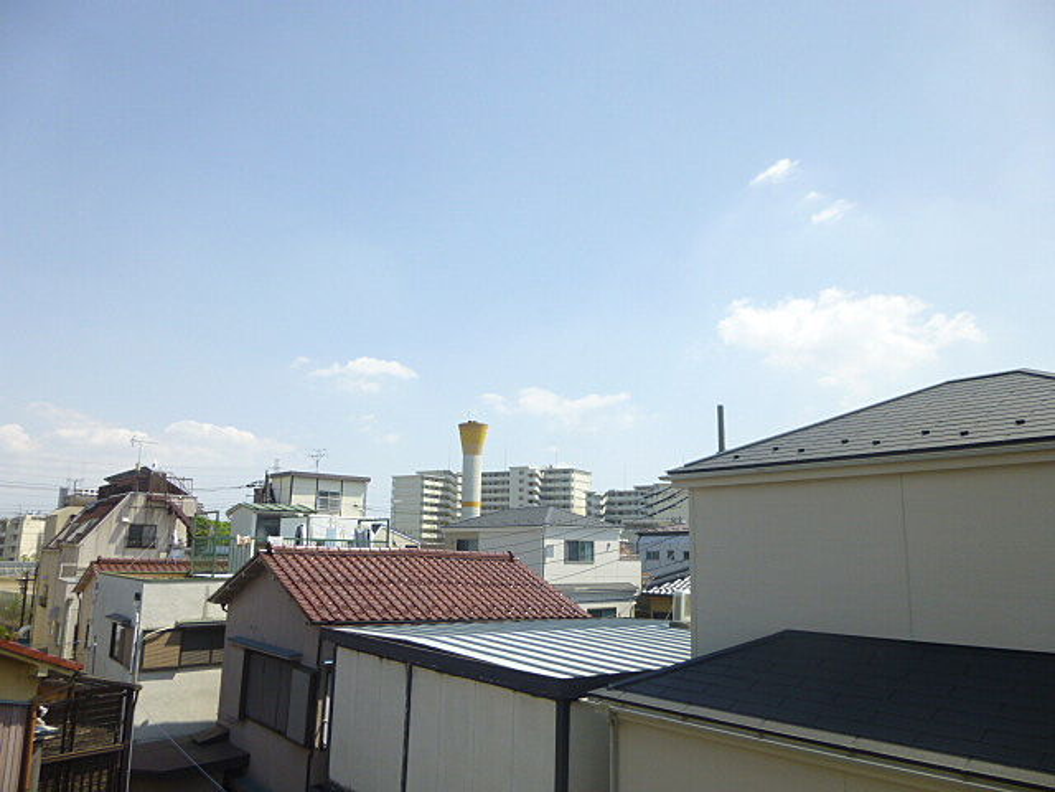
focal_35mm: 25
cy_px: 396
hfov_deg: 69.4
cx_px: 528
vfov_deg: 54.9
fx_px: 762
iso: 100
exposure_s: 1/1300
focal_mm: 4.5
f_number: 3.1
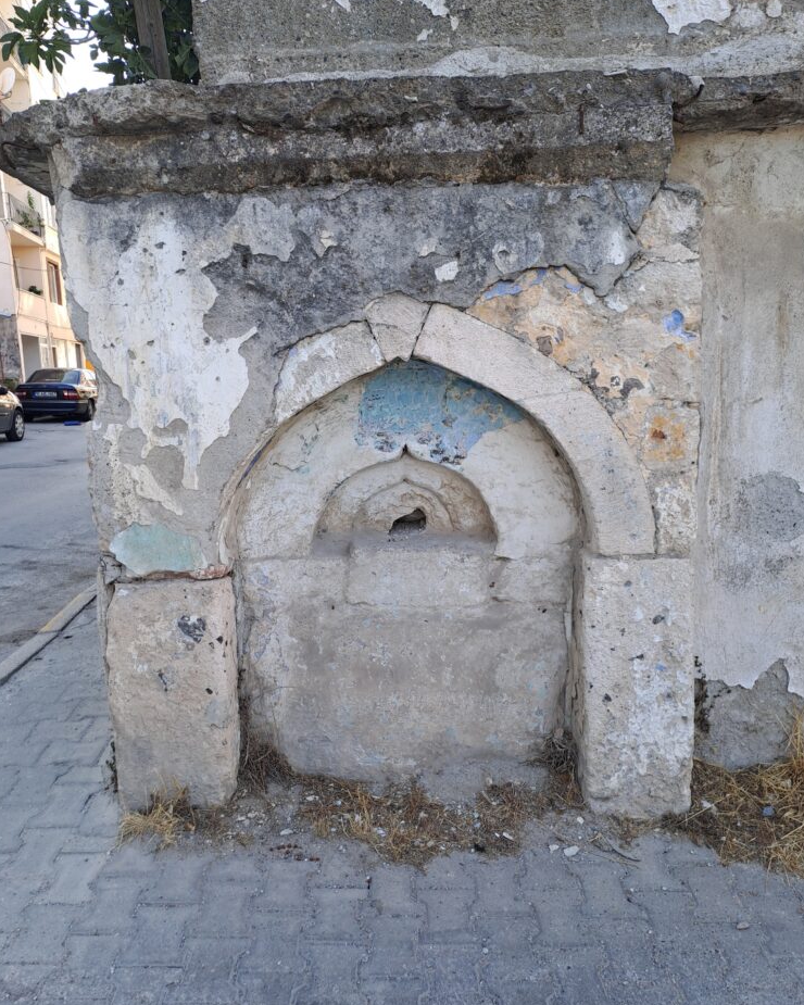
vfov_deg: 64.0
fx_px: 803
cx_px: 411
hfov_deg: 53.2
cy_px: 531
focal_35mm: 27
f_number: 1.8
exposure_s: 1/137
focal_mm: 4.65
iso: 32
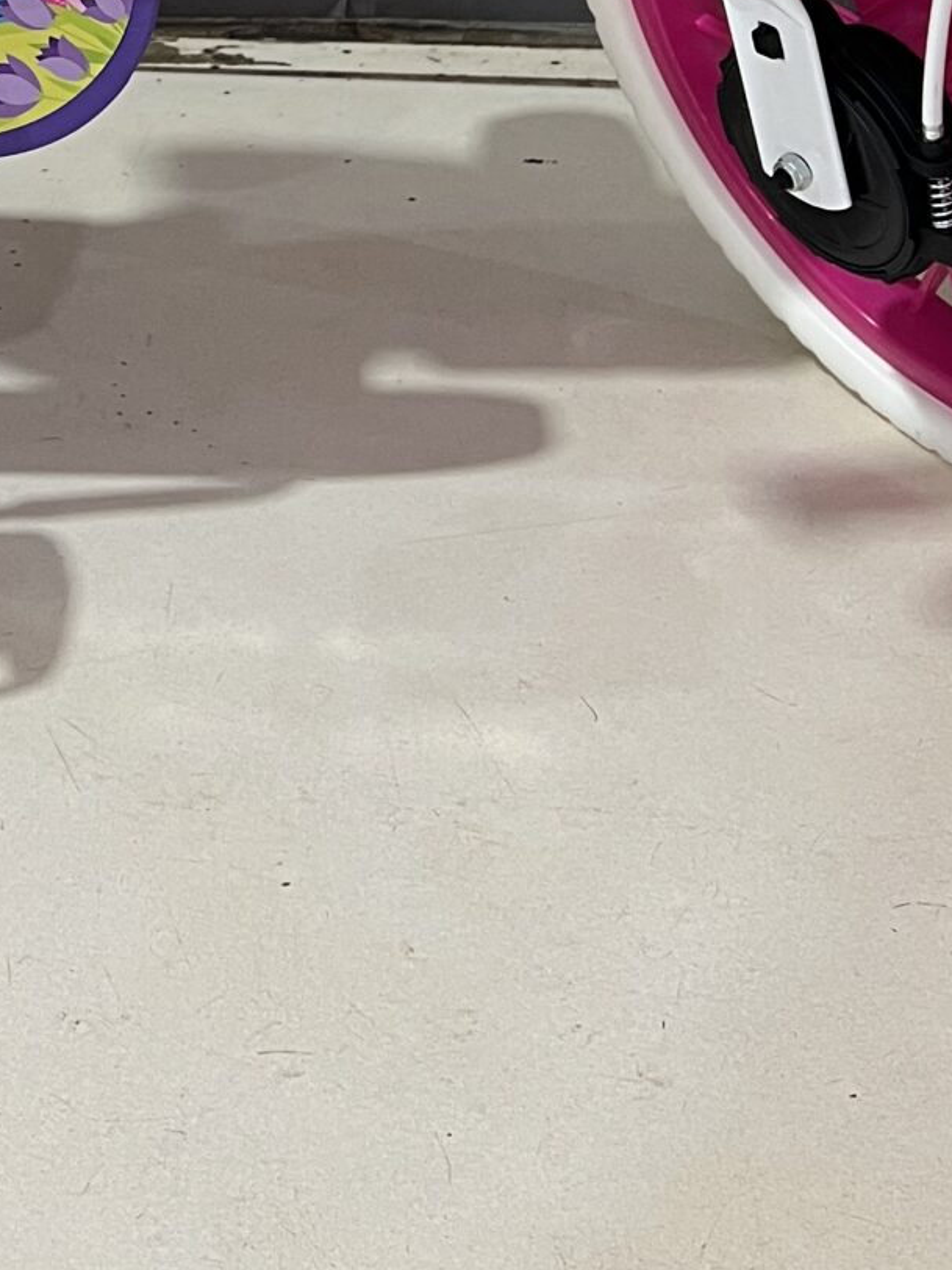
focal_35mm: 82
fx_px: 3007
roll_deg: +0.0
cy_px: -244
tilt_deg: -21.5
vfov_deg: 22.1
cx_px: 64
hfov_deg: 17.7
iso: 160
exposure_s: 1/60
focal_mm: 5.7
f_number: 1.5
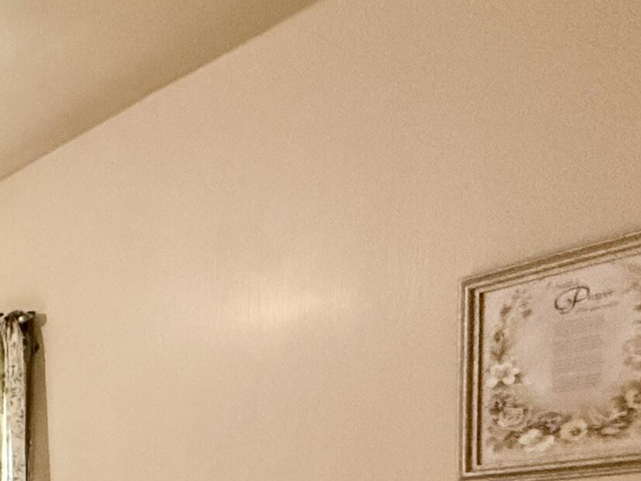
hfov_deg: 23.7
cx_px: -446
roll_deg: +0.0
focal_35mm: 51
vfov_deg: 24.4
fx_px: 944
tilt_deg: -3.5
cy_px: 651
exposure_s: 1/120
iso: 640
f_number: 2.2
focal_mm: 2.22
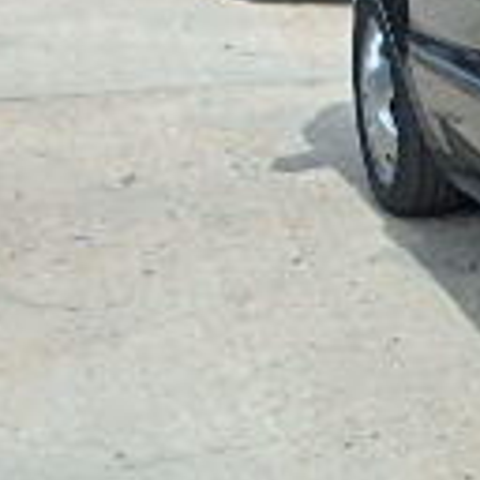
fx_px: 1459
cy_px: 218
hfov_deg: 13.5
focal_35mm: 93
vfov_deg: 18.7
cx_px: 1155
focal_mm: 3.7
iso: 125
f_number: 3.5
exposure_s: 1/640
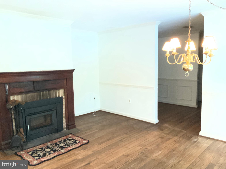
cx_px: 113
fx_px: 189
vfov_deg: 48.2
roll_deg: +0.7
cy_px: 84
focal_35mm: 29
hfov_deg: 61.7
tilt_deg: -6.4
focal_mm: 3
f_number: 1.8
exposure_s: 1/40
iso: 320
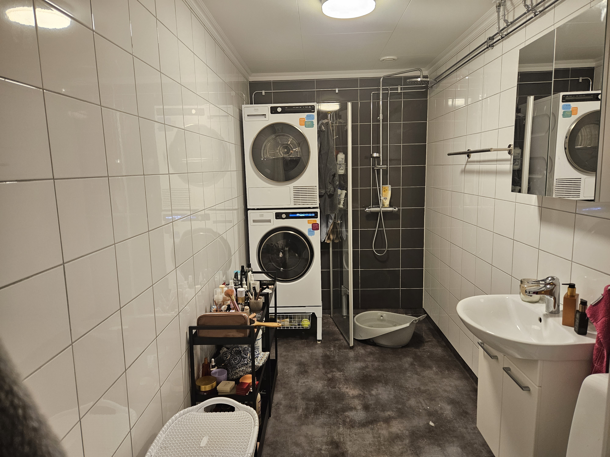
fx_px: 405
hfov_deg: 73.9
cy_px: 228
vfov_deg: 58.9
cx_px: 305
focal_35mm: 23
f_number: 1.8
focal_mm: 5.4
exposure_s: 1/100
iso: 200
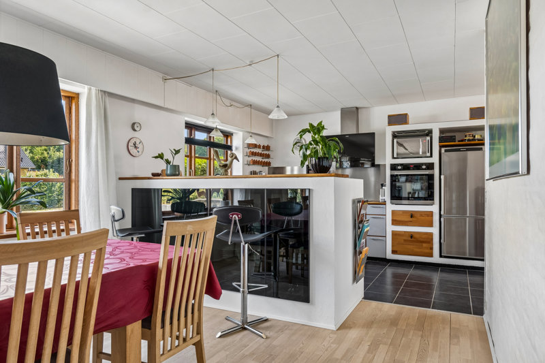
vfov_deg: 51.7
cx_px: 272
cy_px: 182
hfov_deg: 72.1
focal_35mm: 25
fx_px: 375
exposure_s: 1/5
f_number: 8
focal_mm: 16.5
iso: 200
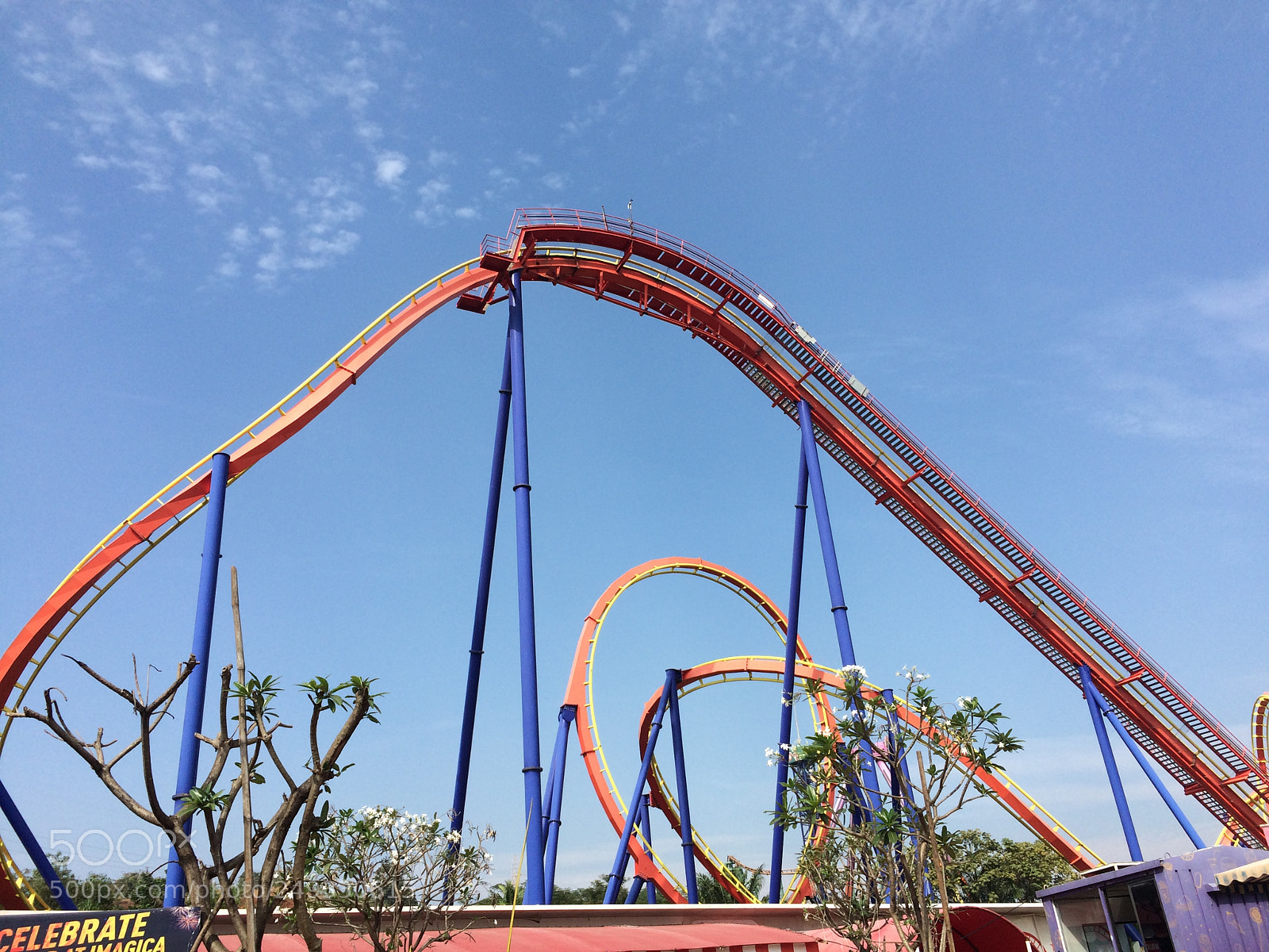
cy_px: 476
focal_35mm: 29
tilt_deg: +25.0
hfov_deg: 61.7
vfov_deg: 48.2
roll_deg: +4.3
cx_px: 634
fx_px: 1063
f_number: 2.2
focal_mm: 4.15
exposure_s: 1/1786
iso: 32
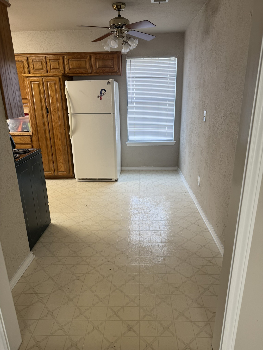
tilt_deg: -16.8
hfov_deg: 56.8
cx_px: 132
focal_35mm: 24
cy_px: 175
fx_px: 243
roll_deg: +1.1
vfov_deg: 71.6
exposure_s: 1/121
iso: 125
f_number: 1.78
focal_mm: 6.76
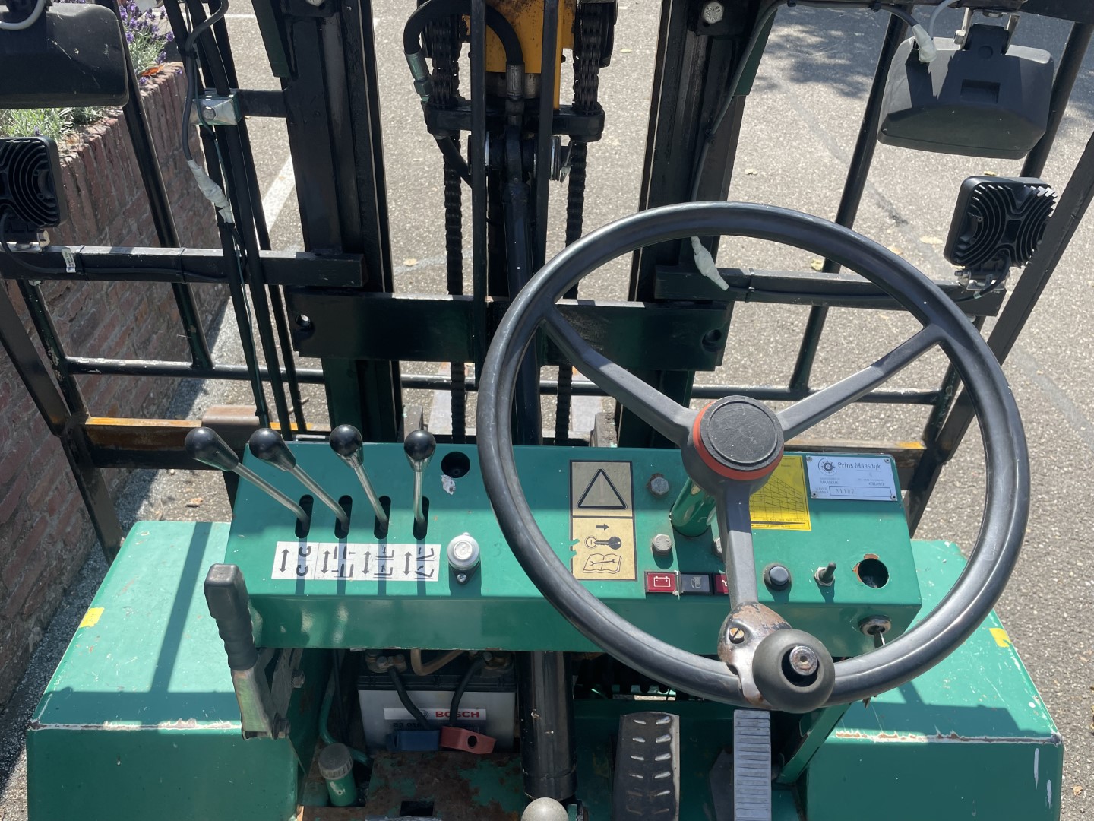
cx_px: 547
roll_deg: -3.4
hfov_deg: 67.3
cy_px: 410
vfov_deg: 53.1
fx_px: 822
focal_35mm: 26
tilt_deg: -37.1
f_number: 1.6
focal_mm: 4.2
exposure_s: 1/1221
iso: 32
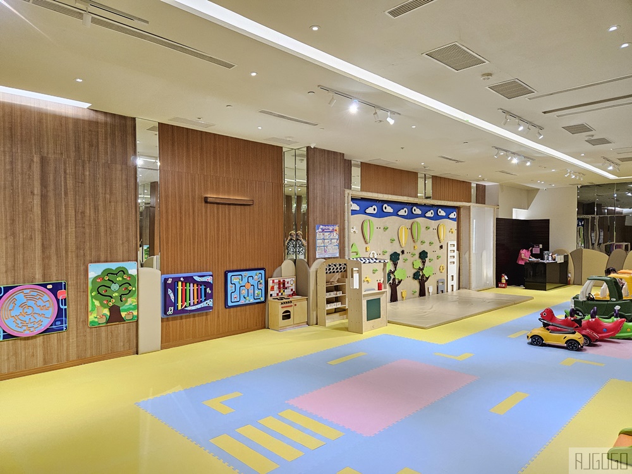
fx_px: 420
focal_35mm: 23
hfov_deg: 73.9
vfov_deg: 58.9
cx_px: 316
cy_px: 237
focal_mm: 5.4
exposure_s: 1/120
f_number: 1.8
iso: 800
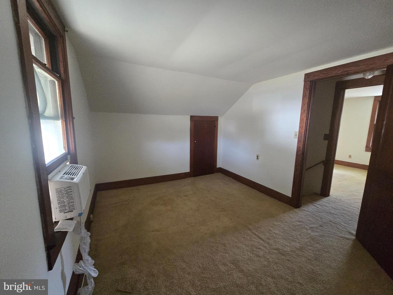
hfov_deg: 106.2
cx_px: 196
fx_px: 148
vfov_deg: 89.9
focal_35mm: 13
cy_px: 148
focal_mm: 2.2
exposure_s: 1/60
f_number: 2.2
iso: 640
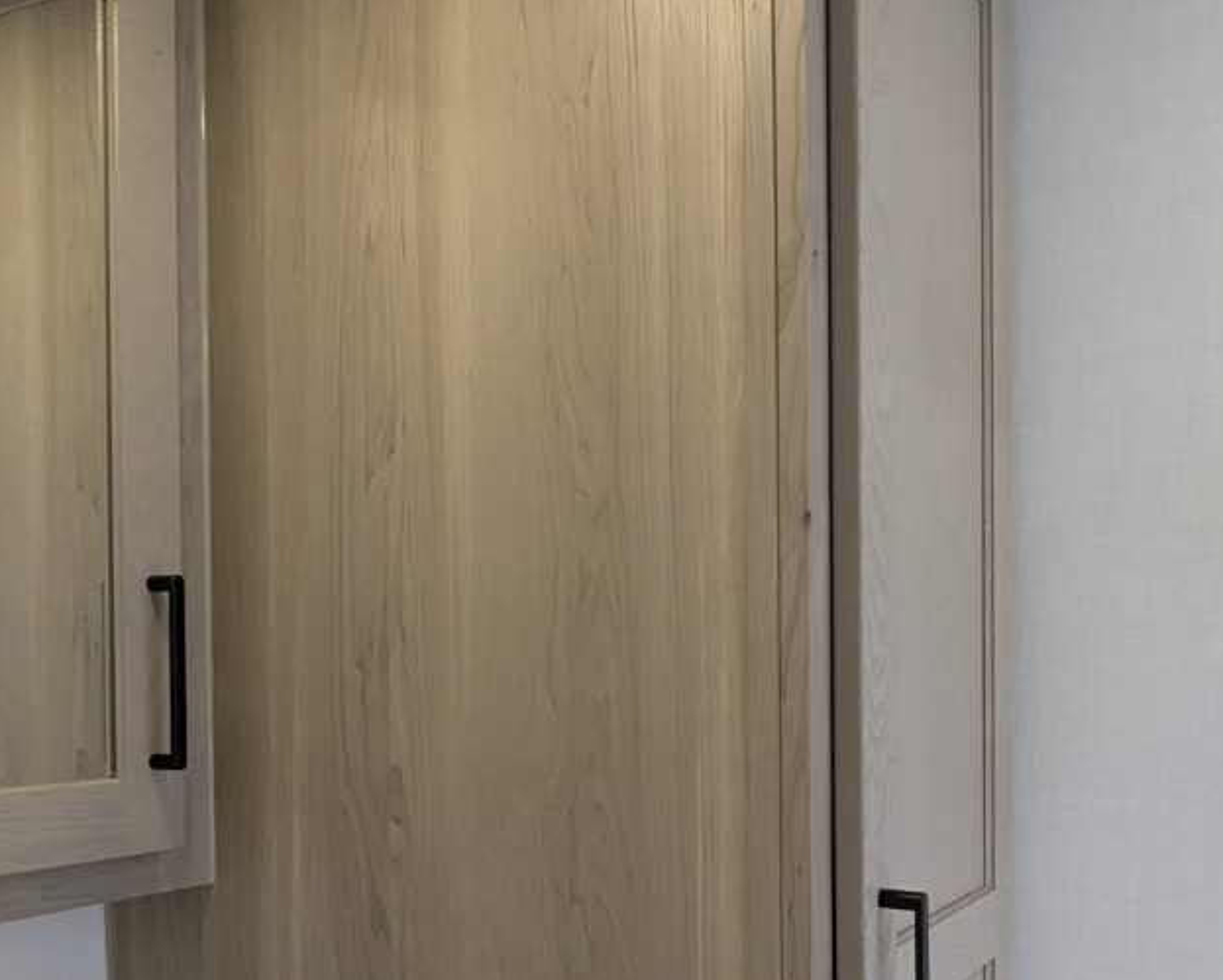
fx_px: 1267
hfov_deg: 51.5
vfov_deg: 41.5
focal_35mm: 35
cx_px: 610
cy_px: 683
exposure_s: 1/443
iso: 356
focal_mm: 2.35
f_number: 2.2
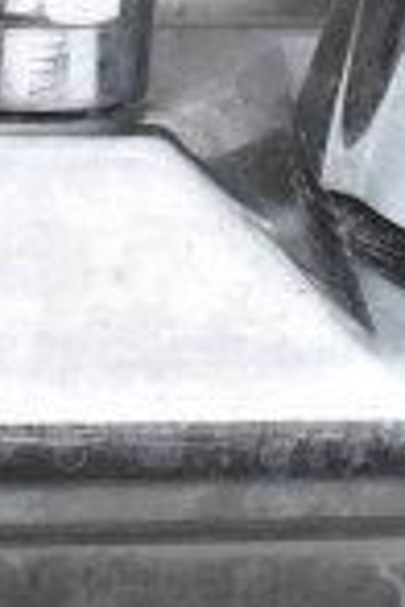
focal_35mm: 205
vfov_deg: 9.6
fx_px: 3459
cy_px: -423
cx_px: -12
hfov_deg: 6.7
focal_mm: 22
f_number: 6.3
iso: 200
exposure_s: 1/160
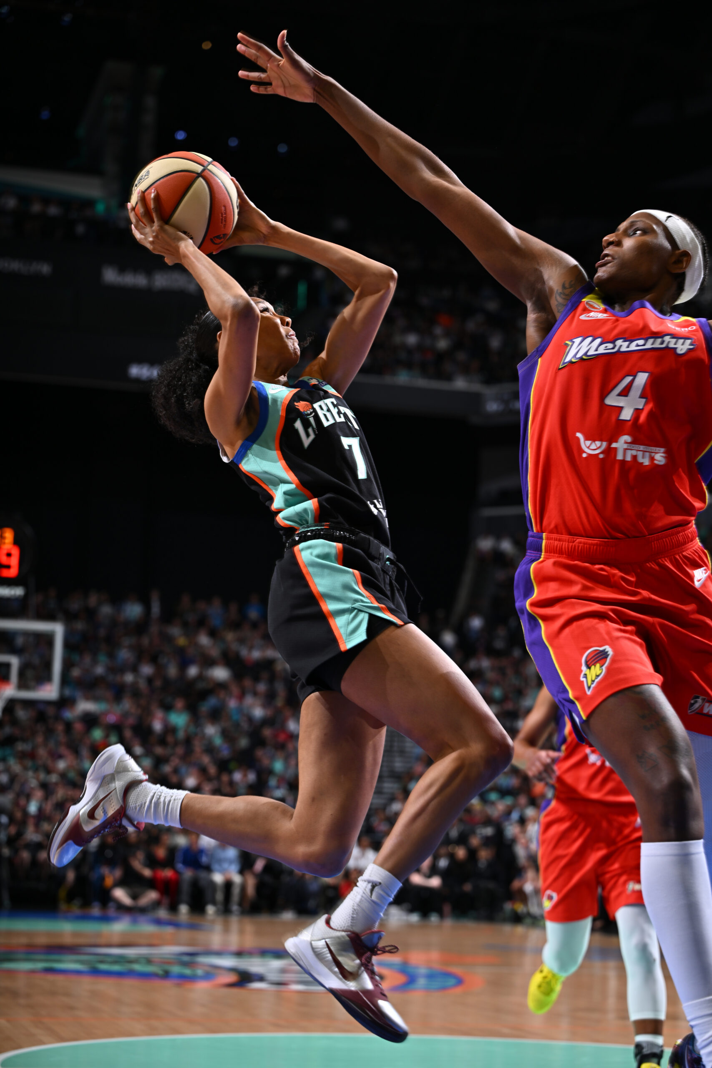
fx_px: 2076
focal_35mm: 70
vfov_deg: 28.8
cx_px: 356
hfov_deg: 19.5
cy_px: 534
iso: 64
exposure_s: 1/200
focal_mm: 70
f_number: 3.2
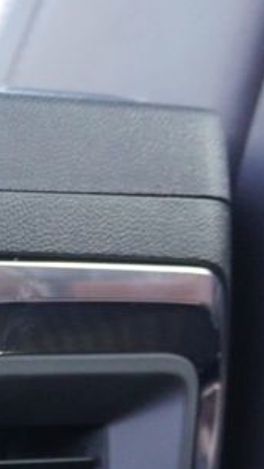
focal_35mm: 113
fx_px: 1402
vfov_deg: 18.2
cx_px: -366
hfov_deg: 9.6
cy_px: 524
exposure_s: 1/160
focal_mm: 21
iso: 2000
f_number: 4
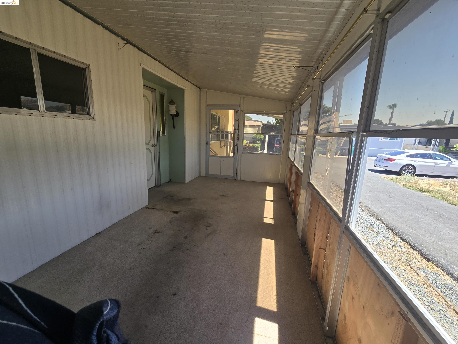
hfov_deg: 106.2
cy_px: 172
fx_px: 172
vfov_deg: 89.9
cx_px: 229
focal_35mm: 13
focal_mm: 2.2
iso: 50
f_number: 2.2
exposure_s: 1/305
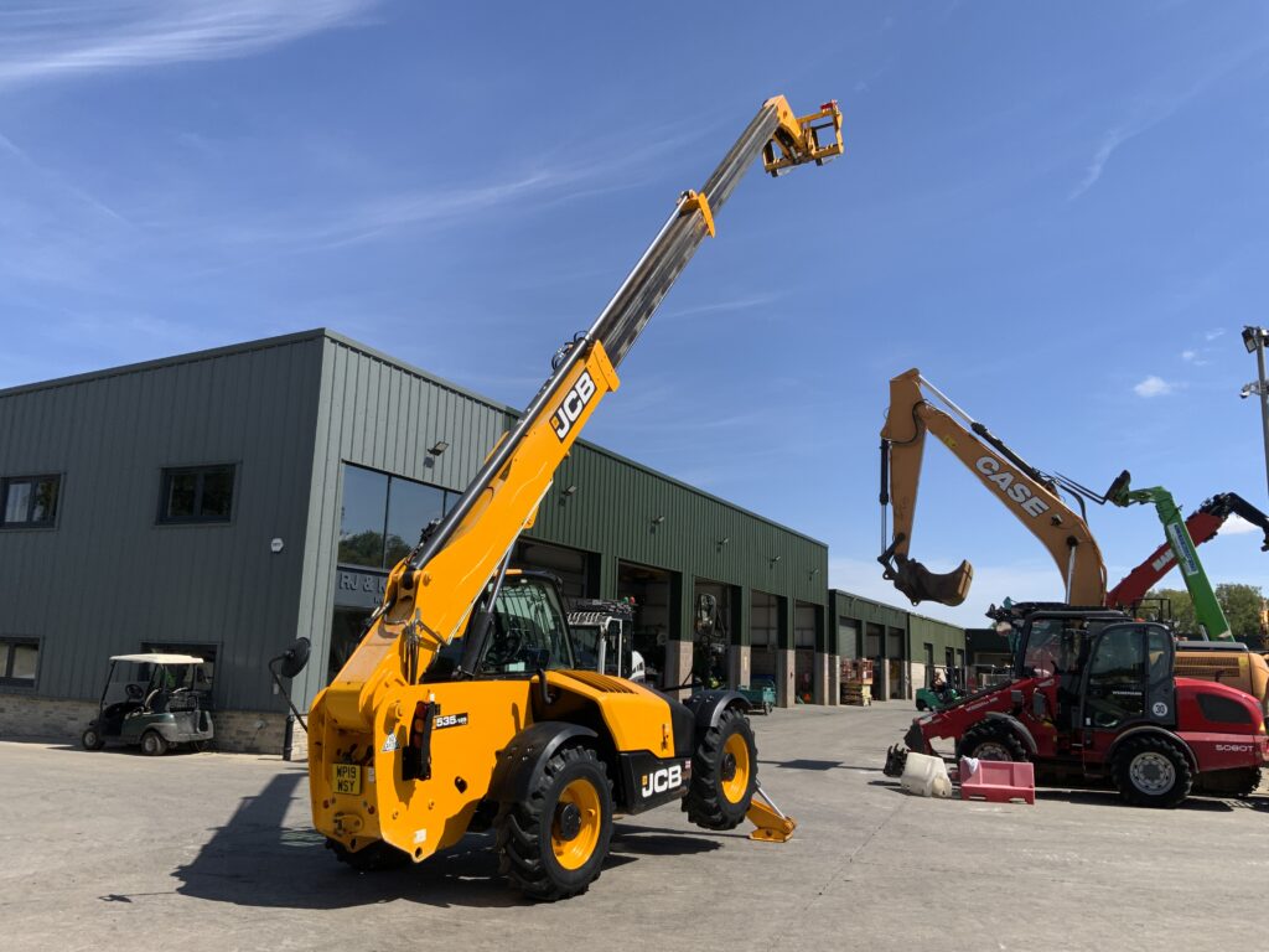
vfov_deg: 48.2
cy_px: 476
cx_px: 634
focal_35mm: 29
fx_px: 1063
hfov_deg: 61.7
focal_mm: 3
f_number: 1.8
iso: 20
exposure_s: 1/1984
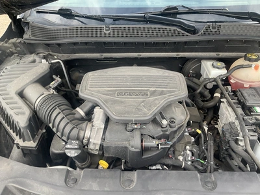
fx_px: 218
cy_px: 98
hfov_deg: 61.7
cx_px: 130
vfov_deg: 48.2
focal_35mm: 29
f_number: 1.8
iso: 20
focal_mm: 3
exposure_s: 1/131
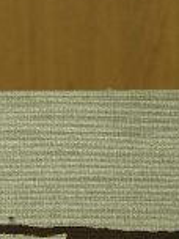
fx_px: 1441
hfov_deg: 7.1
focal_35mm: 209
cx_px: 63
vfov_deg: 9.4
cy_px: 232
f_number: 3.5
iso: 50
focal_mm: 11.7
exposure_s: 1/35.5
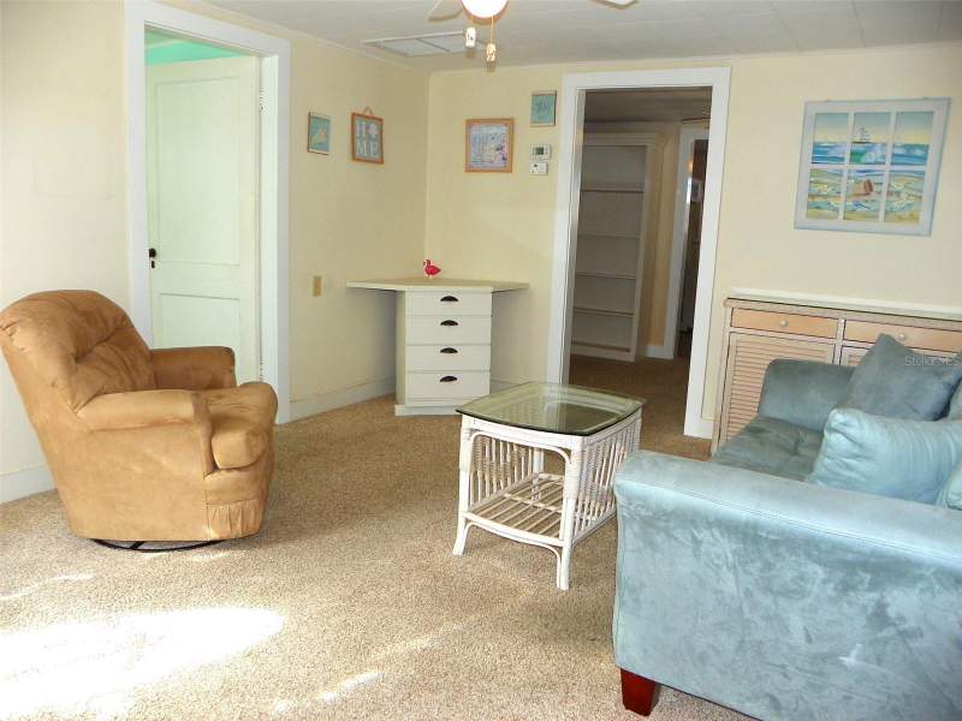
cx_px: 481
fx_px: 723
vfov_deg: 53.1
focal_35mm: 26
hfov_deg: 67.3
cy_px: 360
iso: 64
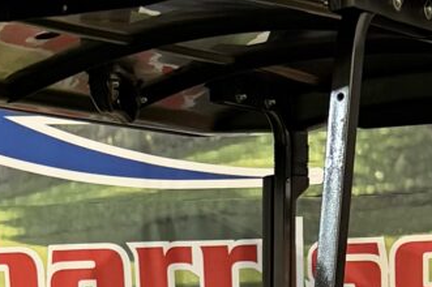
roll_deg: +0.2
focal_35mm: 145
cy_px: 564
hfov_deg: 14.2
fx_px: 1738
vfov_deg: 8.9
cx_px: 277
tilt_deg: -9.3
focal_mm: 6.76
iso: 250
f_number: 1.78
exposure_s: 1/60
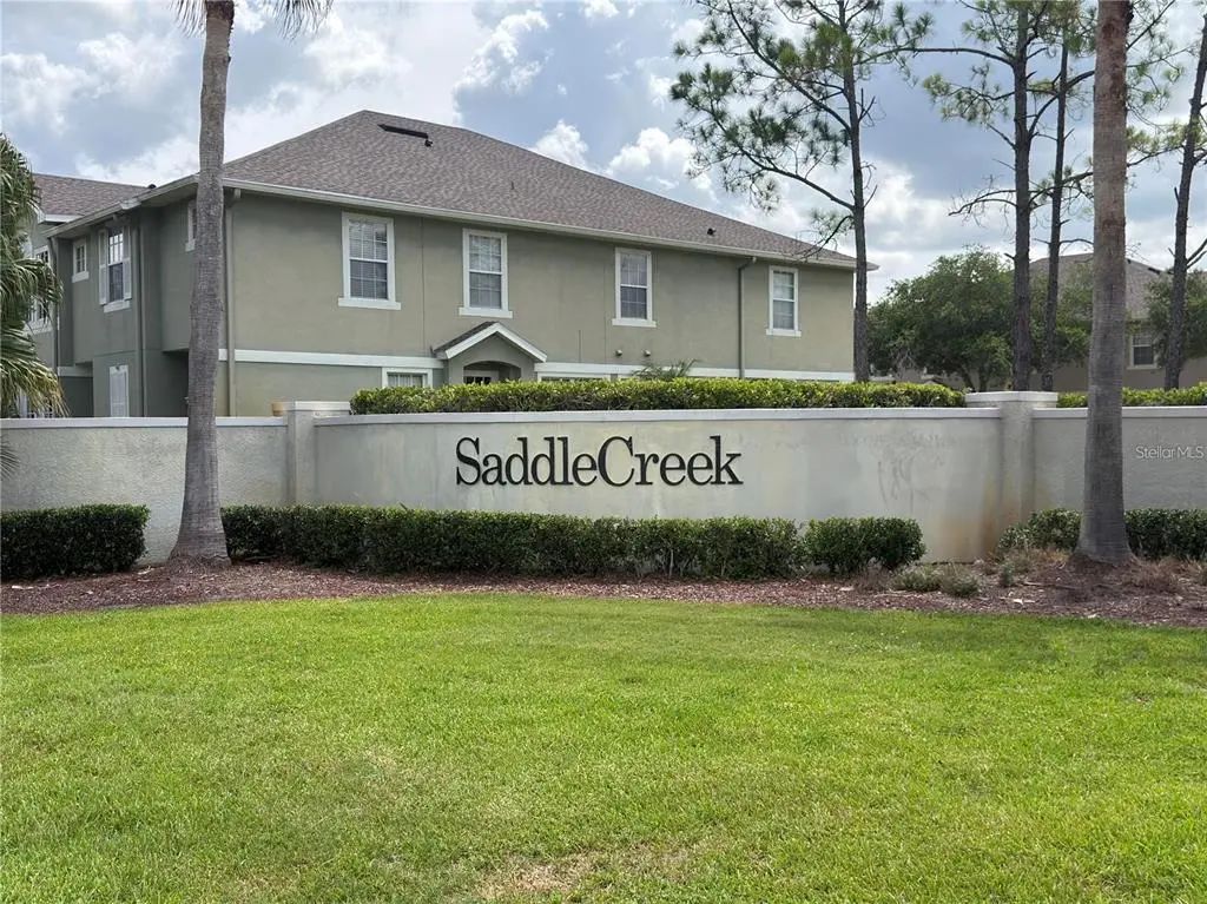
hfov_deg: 51.4
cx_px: 604
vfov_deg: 39.6
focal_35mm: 36
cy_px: 452
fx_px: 1255
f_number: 1.78
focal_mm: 6.76
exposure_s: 1/4237
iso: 100
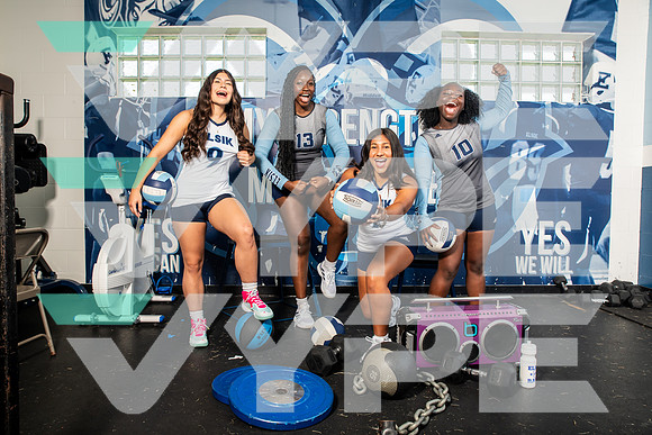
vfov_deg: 49.6
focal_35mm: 26
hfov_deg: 69.4
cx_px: 326
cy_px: 218
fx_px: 471
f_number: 7.1
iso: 250
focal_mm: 26
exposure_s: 1/250
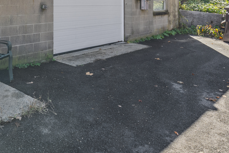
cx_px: 48
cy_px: 1
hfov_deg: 49.1
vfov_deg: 33.1
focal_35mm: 37
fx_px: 235
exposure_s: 1/80
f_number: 7.1
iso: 320
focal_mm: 13
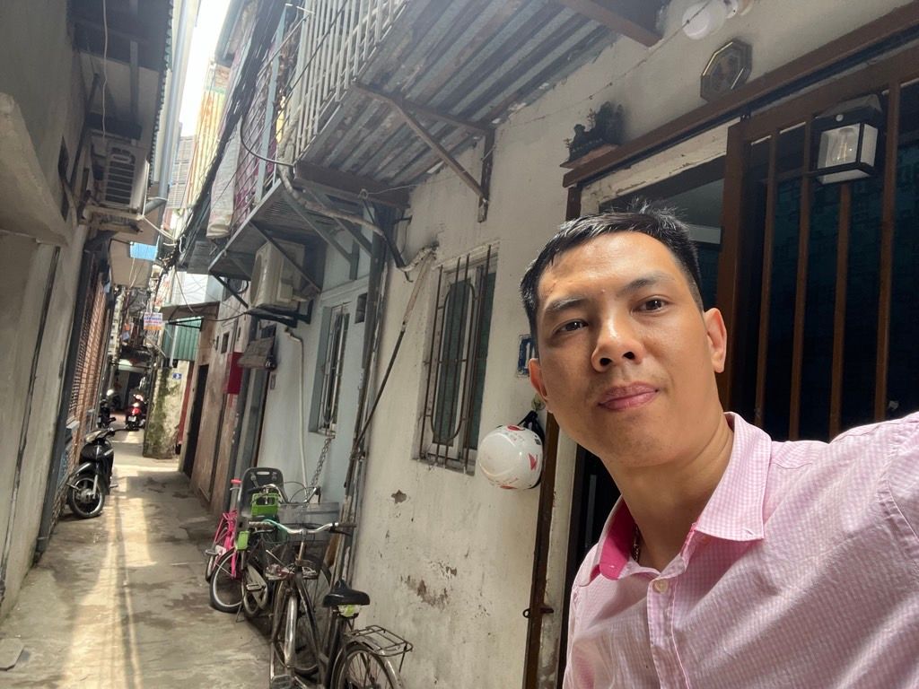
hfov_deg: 73.9
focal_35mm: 23
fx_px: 611
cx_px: 460
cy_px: 344
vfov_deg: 58.9
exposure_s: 1/109
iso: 100
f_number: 2.2
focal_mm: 2.71
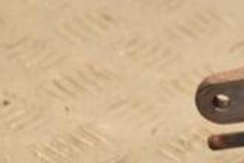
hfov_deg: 7.1
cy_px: 82
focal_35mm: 282
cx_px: 431
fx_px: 1913
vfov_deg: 4.9
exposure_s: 1/125
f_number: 5
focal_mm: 52
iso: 800
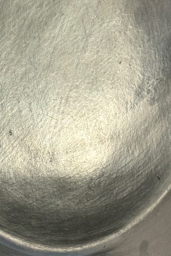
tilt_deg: -16.1
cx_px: 72
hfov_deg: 11.3
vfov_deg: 16.9
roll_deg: -0.5
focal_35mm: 121
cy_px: 80
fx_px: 862
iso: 320
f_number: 1.78
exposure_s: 1/40
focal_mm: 6.76
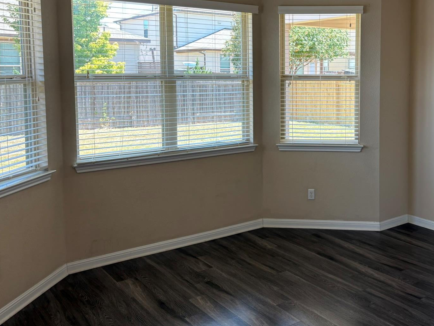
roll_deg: -0.4
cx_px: 304
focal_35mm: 39
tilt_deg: -2.2
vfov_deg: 36.4
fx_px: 489
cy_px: 107
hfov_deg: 46.8
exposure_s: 1/120
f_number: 1.6
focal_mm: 5.96
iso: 50
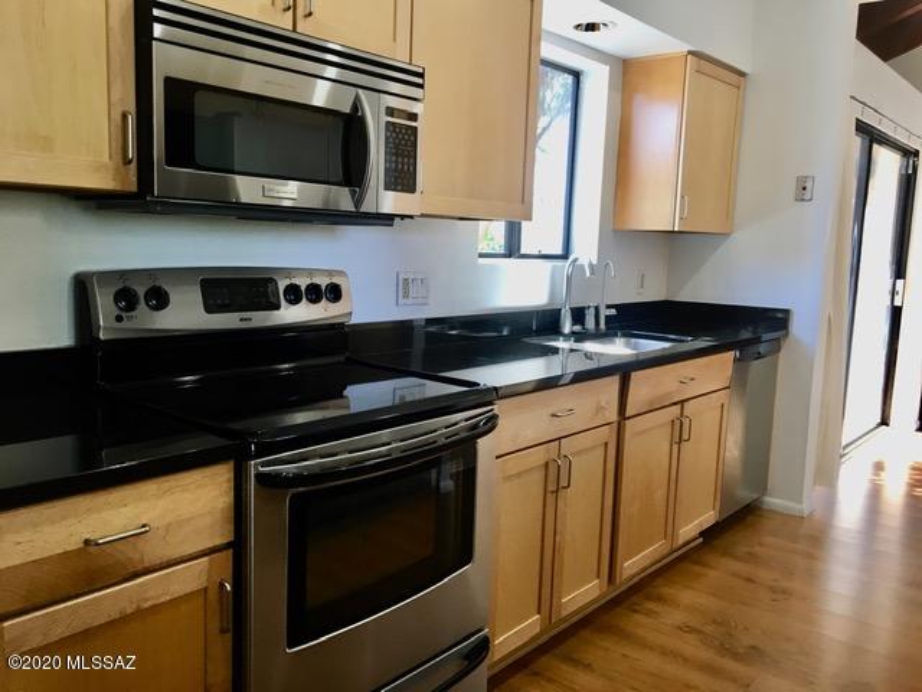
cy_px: 346
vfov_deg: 48.2
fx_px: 772
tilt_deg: -7.1
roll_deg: -1.8
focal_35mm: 29
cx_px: 461
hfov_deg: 61.7
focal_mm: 4.15
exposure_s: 1/30
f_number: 2.2
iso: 32
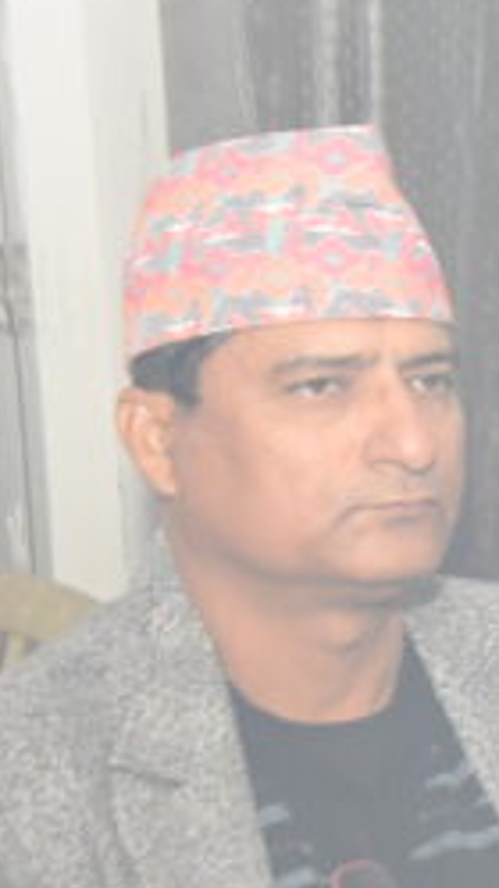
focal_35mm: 149
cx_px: 1230
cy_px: 662
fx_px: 3506
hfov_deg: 7.6
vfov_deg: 14.4
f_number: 6.3
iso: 3200
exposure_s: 1/125
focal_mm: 46
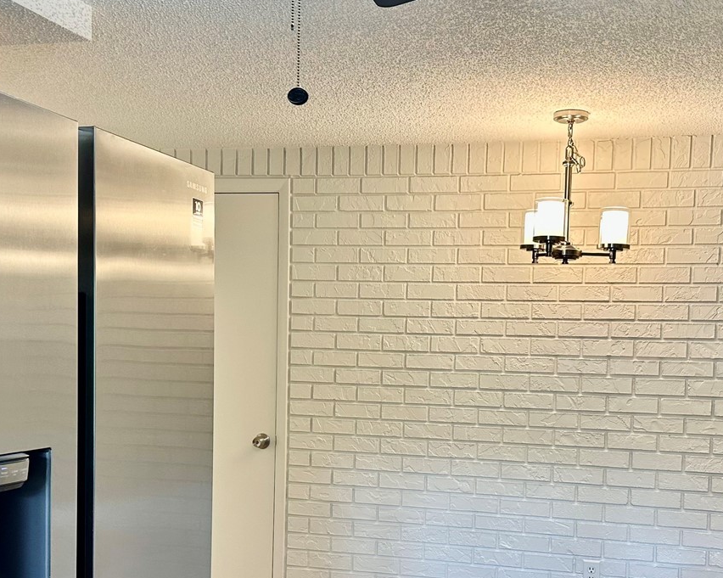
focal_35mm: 44
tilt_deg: -3.4
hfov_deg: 41.8
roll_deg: -1.9
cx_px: 436
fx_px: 941
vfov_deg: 33.8
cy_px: 387
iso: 160
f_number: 1.78
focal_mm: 6.86
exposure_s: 1/120
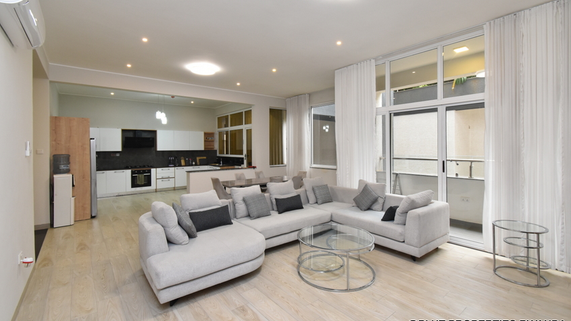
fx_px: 242
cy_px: 149
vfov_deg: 67.0
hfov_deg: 99.4
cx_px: 290
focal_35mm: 16
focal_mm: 10
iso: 800
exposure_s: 1/20
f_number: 8
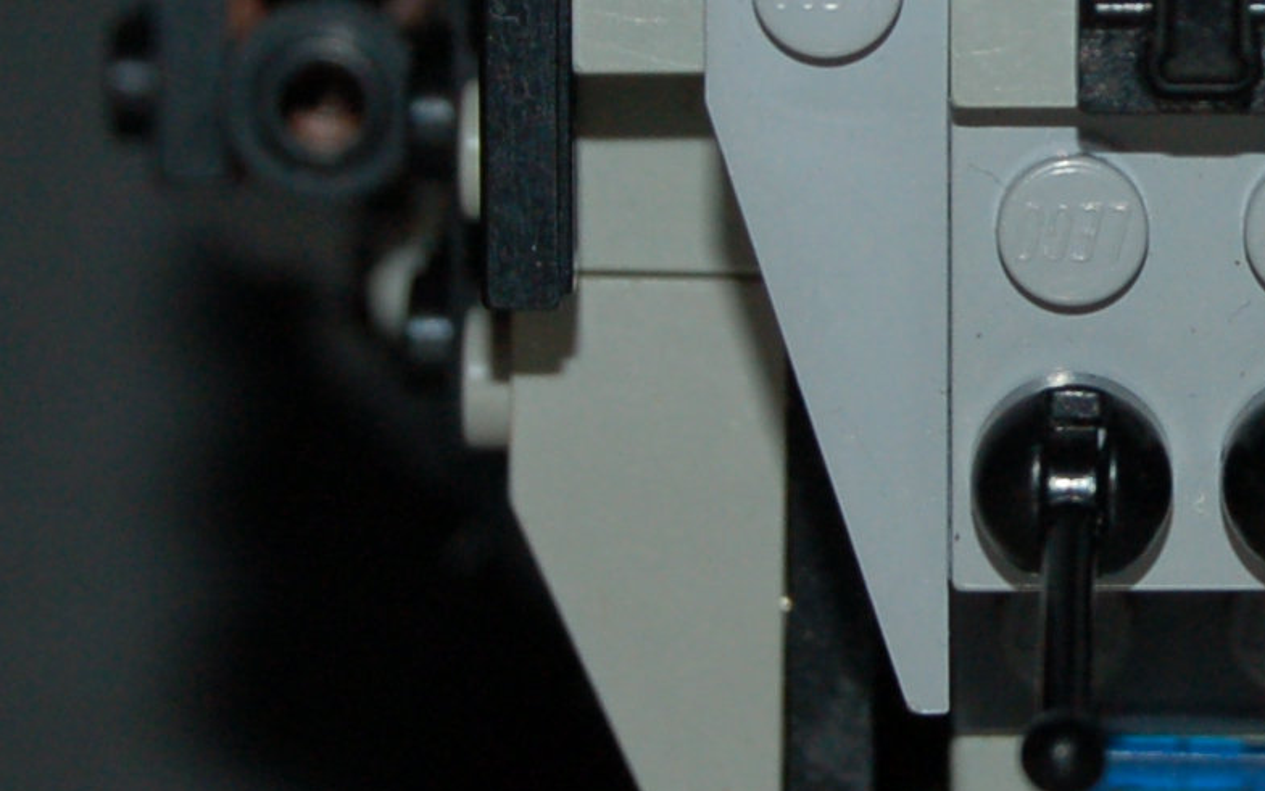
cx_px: 1212
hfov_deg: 6.5
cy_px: 103
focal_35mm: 322
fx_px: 11102
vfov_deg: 4.1
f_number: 5.6
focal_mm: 55
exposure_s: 1/60
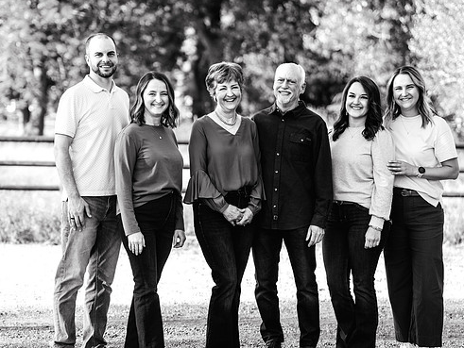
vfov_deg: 11.5
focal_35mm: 129
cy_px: 193
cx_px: 207
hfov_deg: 15.3
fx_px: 1730
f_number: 2.8
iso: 80
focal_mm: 101
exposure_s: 1/200
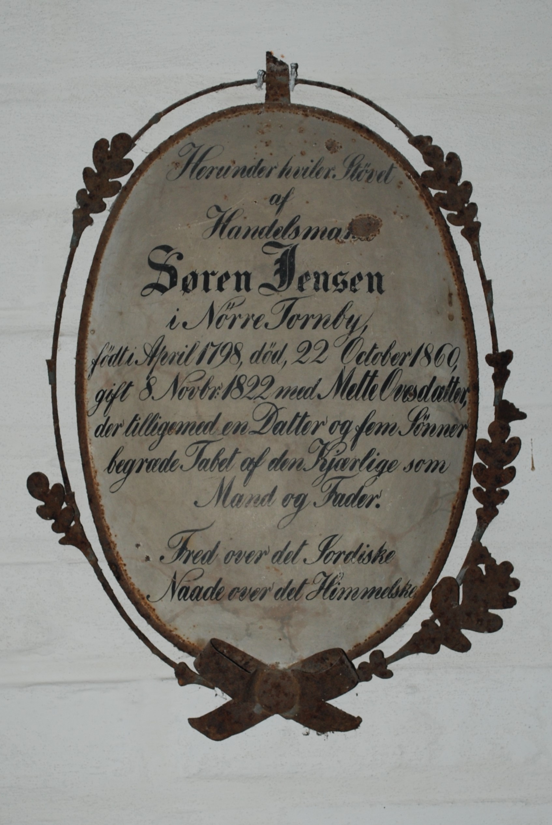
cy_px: 412
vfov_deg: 33.4
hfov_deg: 22.7
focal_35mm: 60
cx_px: 276
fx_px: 1376
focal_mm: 40
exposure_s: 1/60
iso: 250
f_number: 5.3
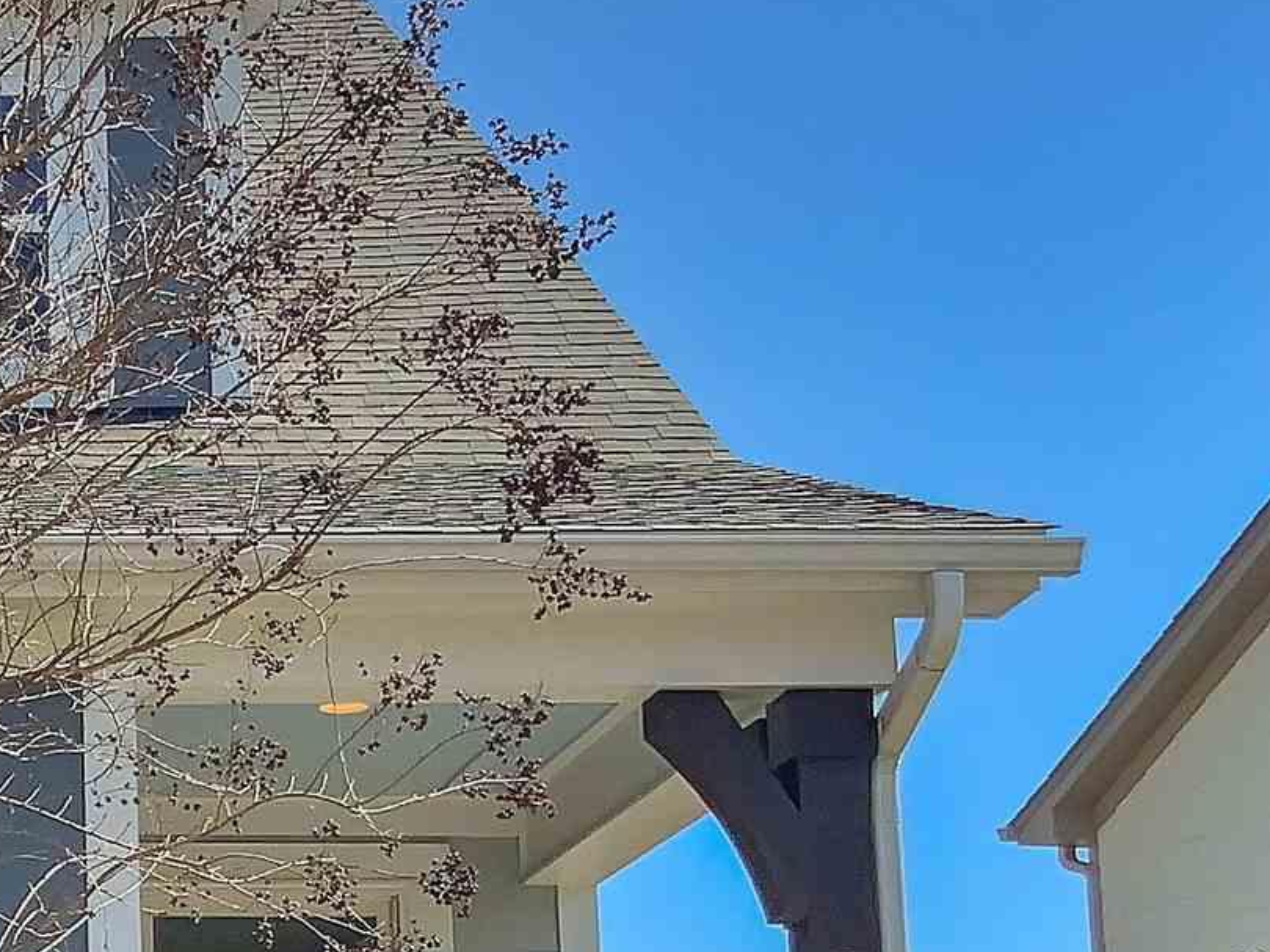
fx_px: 4035
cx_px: -425
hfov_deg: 16.8
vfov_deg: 13.4
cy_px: 769
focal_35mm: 110
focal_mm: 3
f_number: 1.8
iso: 16
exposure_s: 1/1500
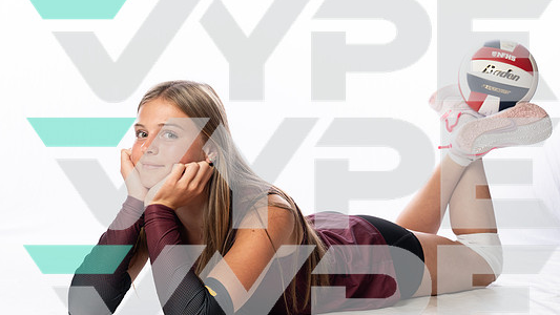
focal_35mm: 65
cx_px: 294
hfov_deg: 32.3
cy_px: 174
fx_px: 965
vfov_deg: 18.5
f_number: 8
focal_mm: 57
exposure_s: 1/250
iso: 640
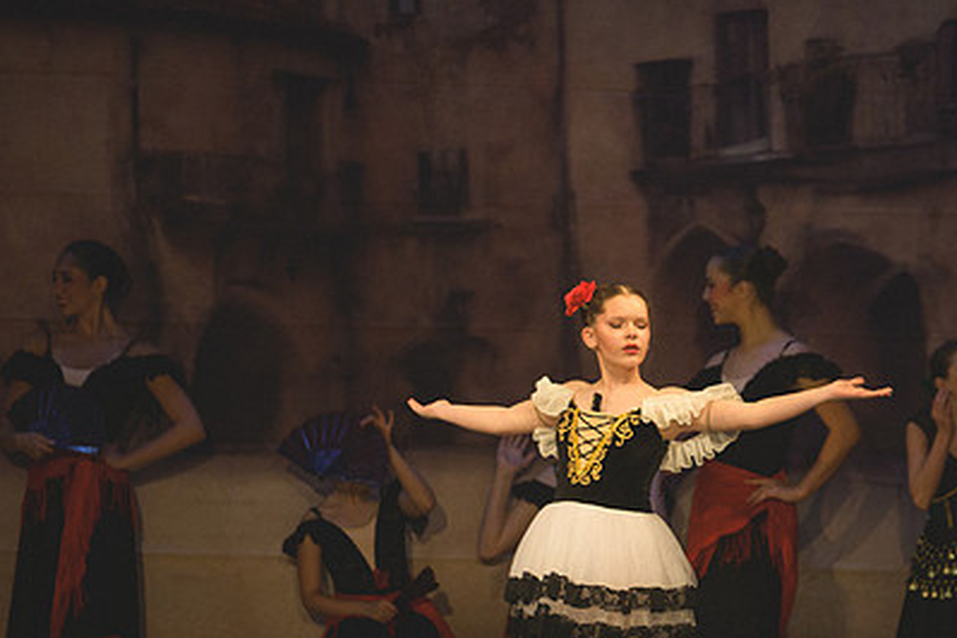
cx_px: 576
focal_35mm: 436
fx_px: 11589
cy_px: 413
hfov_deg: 4.7
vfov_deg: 3.2
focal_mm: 200
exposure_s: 1/640
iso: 2000
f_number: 2.8
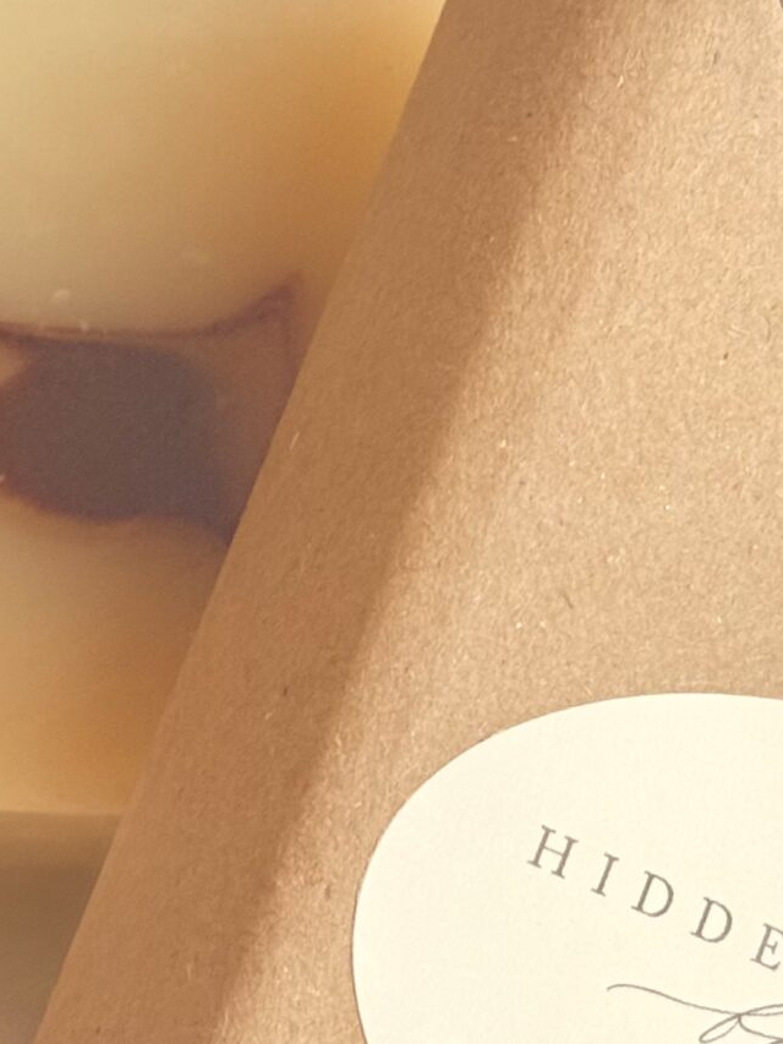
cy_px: 447
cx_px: 371
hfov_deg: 10.3
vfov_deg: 13.7
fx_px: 4342
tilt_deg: -76.3
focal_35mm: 144
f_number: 1.78
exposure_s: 1/60
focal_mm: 6.76
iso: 125
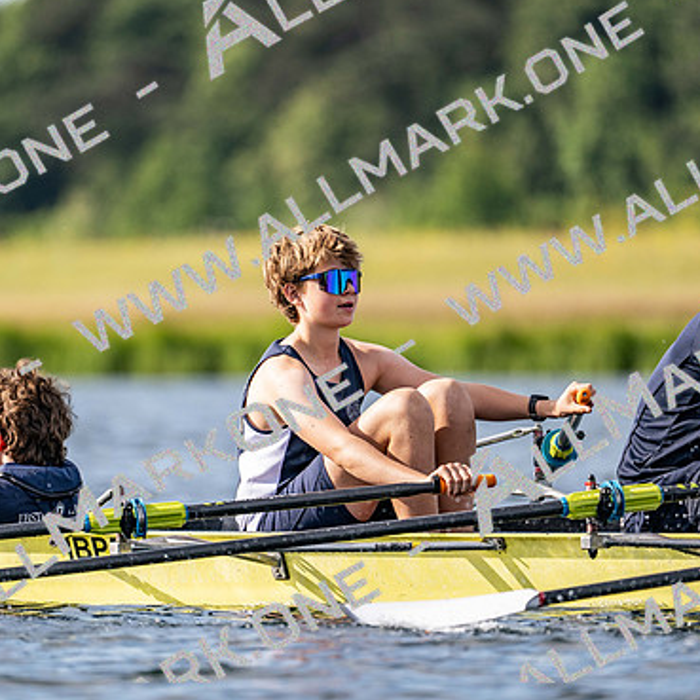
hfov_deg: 3.3
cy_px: 358
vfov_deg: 3.3
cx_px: 307
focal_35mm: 535
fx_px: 12240
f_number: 4.5
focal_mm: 400
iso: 400
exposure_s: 1/2500
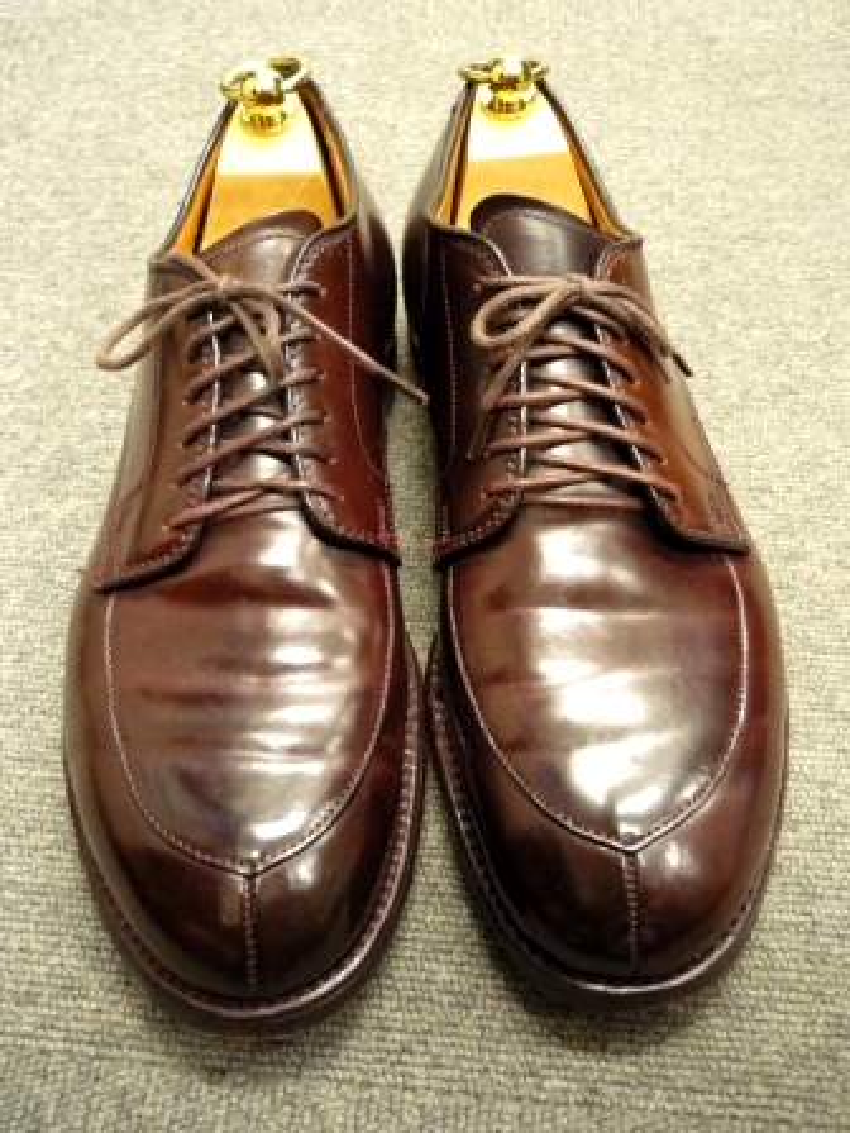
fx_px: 1080
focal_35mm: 33
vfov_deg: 55.4
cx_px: 425
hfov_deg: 42.9
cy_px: 566
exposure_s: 1/13
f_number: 2.8
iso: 400
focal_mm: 5.5
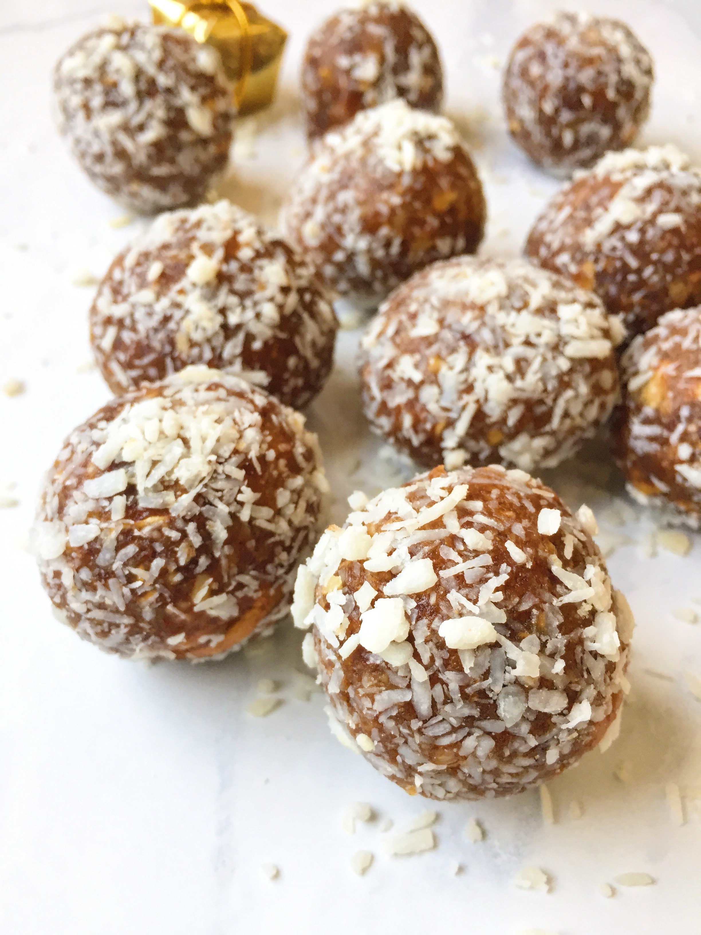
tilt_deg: -46.4
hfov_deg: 48.2
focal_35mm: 29
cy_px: 468
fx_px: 783
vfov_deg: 61.7
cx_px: 350
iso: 32
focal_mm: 4.15
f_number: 2.2
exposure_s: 1/30
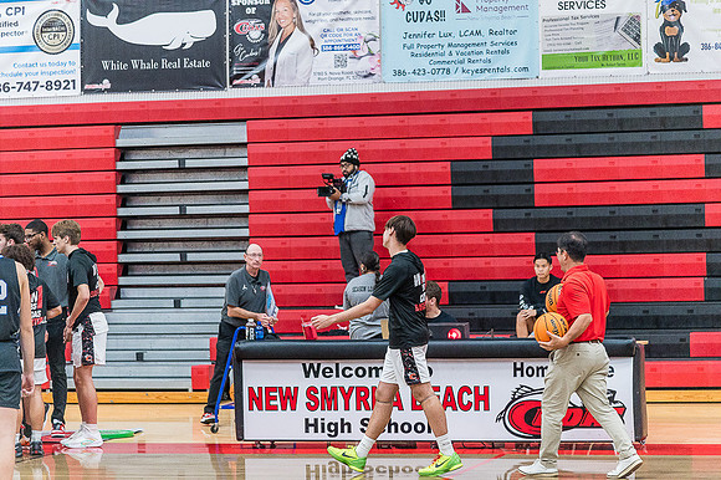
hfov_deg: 17.1
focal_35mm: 120
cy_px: 240
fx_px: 2402
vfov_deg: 11.4
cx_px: 360
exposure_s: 1/320
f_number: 4
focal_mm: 120
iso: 5000
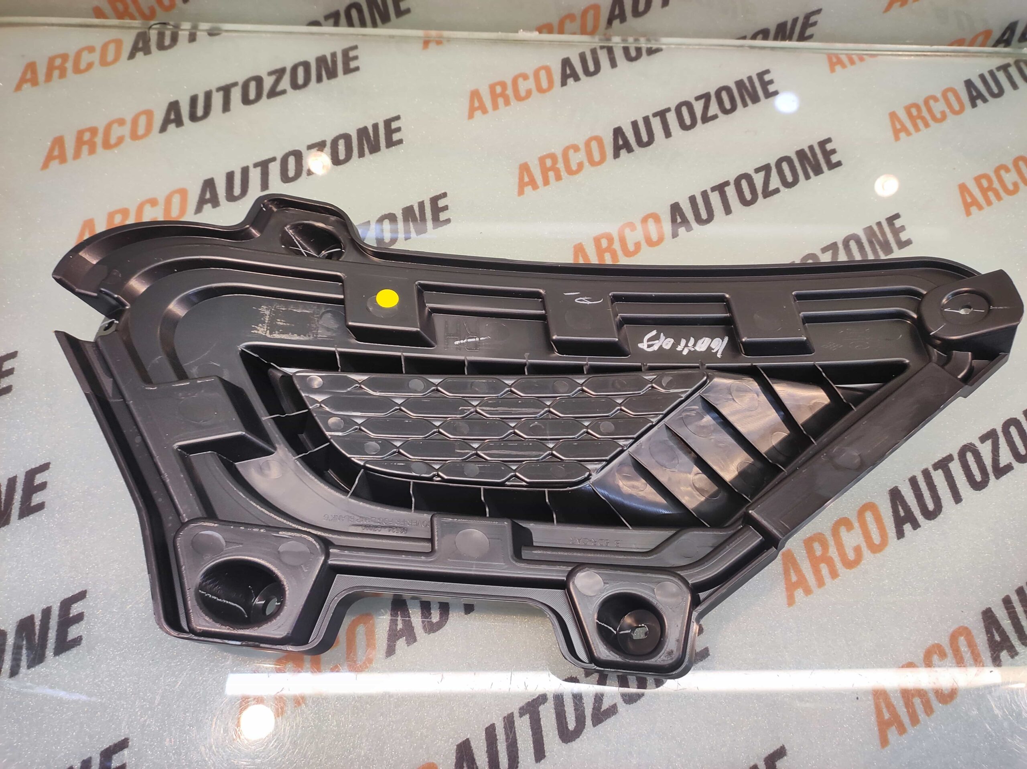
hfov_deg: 91.1
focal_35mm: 17
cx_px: 514
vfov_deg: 74.7
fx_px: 504
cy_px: 384
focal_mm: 4.74
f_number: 1.79
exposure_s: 1/33
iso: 150
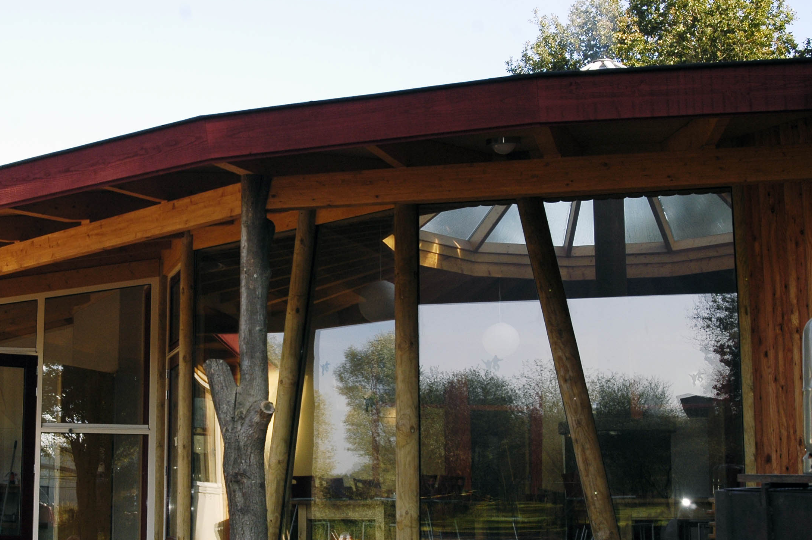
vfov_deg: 23.3
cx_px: 261
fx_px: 1307
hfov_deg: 34.2
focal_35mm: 58
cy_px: 308
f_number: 8
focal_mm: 28
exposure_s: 1/250
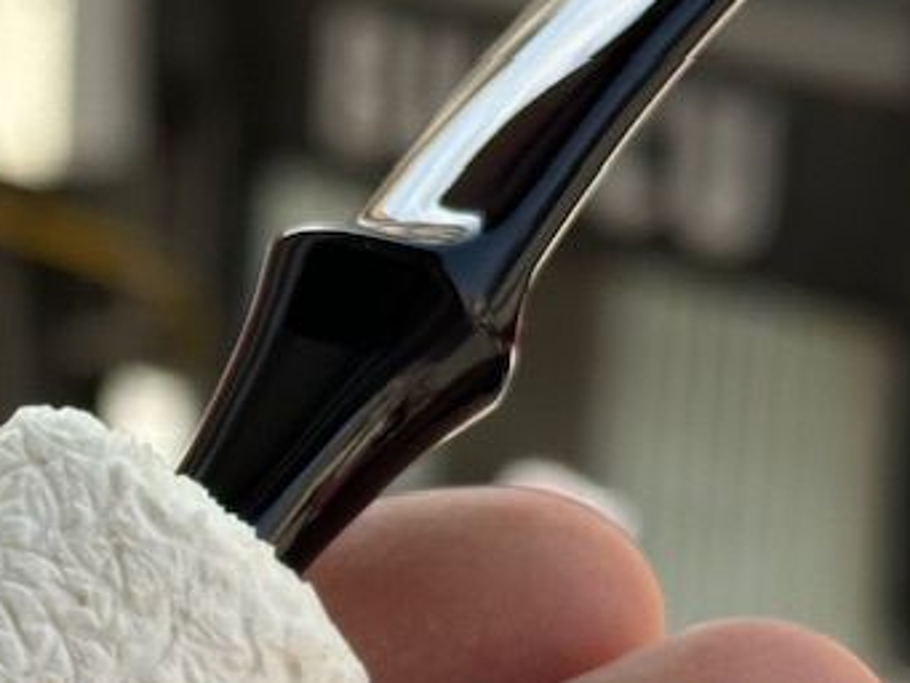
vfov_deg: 8.2
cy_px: 592
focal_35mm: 180
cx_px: -83
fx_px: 4734
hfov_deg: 10.8
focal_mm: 6.86
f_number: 1.78
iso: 64
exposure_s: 1/850
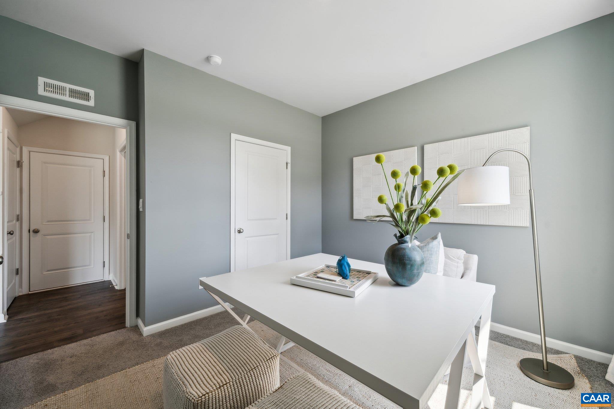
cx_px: 307
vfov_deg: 85.4
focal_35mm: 13
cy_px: 204
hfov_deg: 108.3
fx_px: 222
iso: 160
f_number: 7.1
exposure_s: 1/30
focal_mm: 13
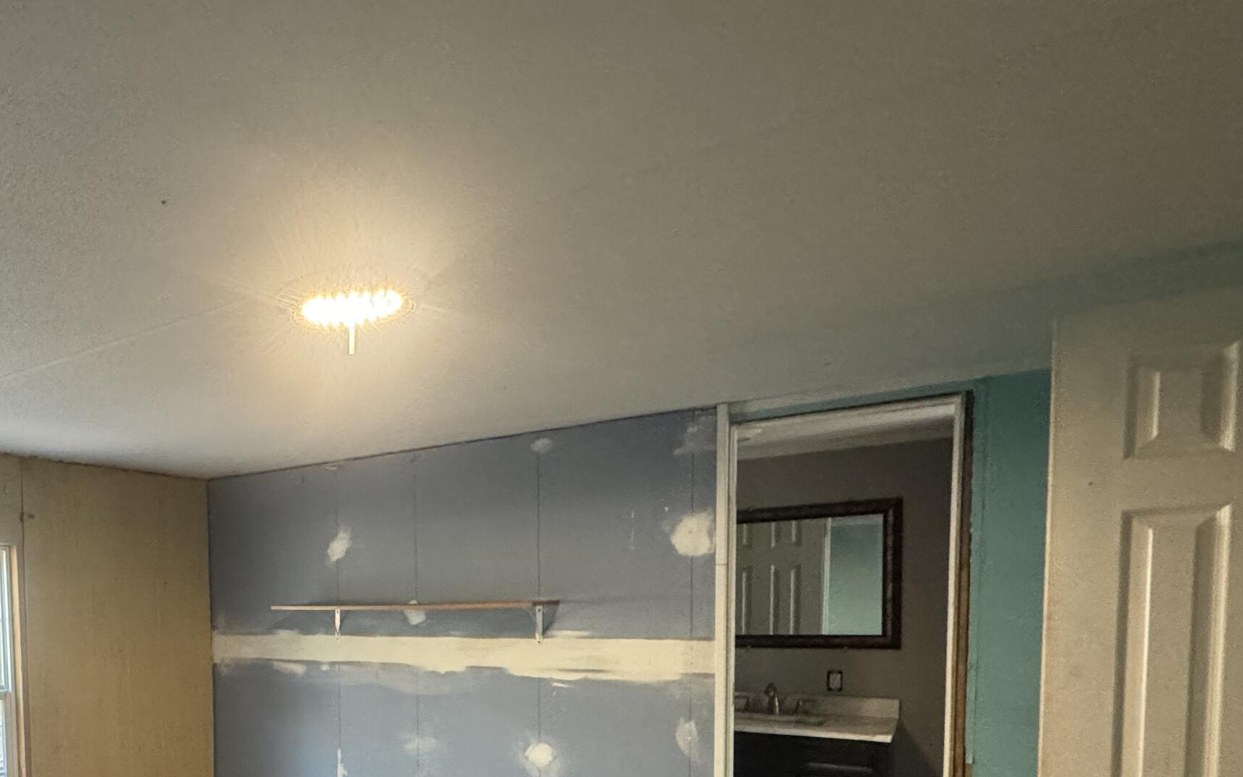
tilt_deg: -3.1
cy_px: 656
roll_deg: -0.4
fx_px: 881
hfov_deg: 62.6
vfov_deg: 44.5
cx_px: 200
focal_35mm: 26
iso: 800
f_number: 2.2
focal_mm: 2.22
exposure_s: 1/60
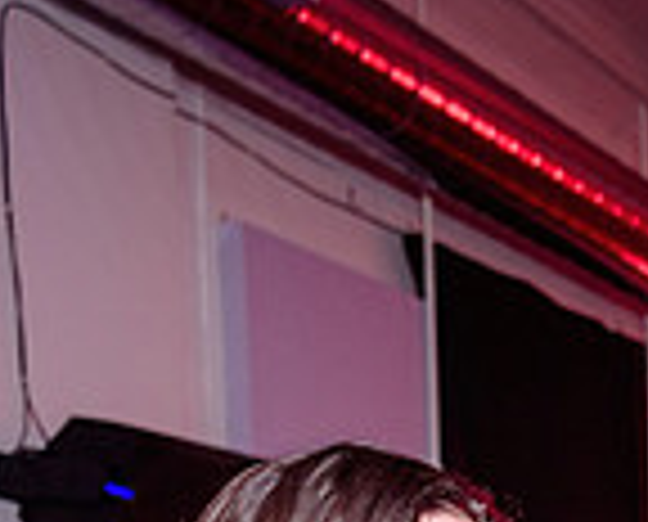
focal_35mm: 93
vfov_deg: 15.1
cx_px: 1044
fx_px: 1788
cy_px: 833
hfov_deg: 17.8
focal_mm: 24
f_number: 3.2
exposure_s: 1/50
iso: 800
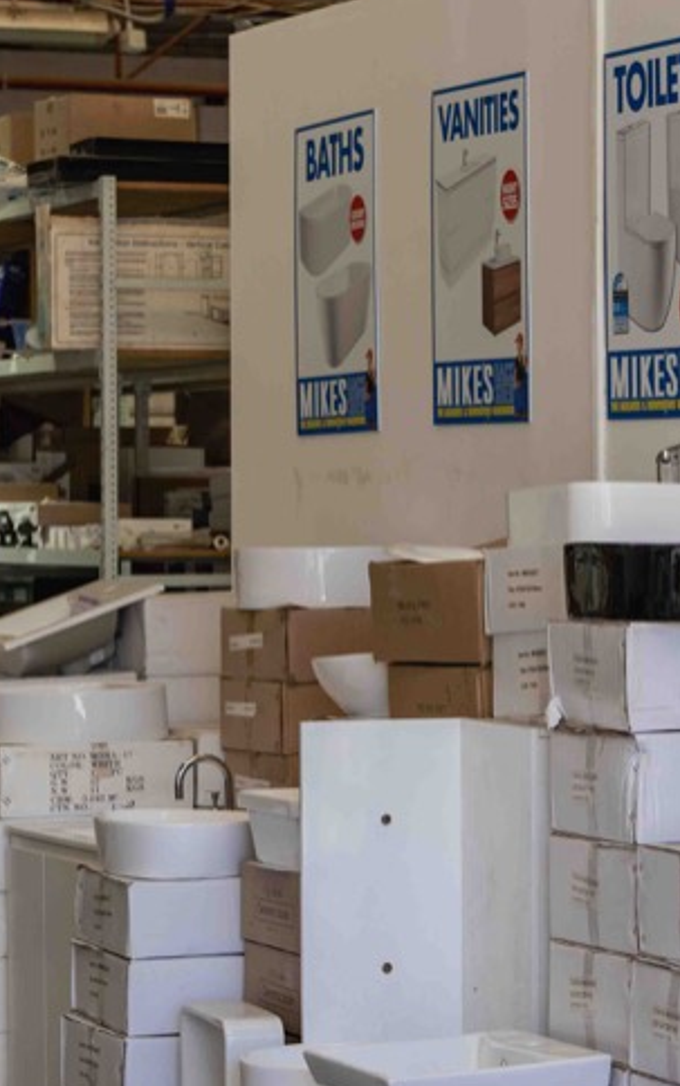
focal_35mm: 144
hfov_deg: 9.0
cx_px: 819
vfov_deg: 14.5
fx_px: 4265
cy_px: 574
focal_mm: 57
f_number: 3.5
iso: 400
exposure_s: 1/250
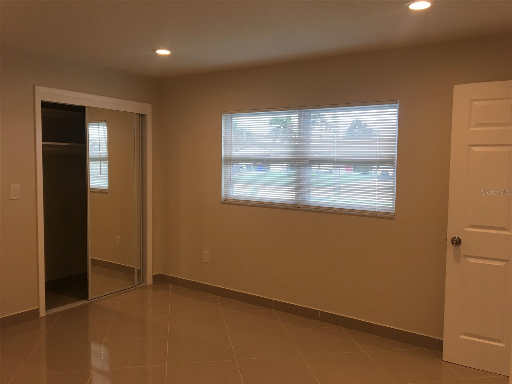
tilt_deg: -2.9
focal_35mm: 29
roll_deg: +0.5
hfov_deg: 61.7
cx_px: 256
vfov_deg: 48.2
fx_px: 429
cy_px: 192
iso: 25
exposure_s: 1/30
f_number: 2.2
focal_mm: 4.15
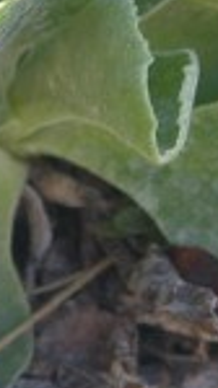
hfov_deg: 1.1
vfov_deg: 2.0
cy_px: -318
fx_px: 10961
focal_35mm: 1063
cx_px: 335
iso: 50
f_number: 4
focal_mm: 48.5
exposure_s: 1/114
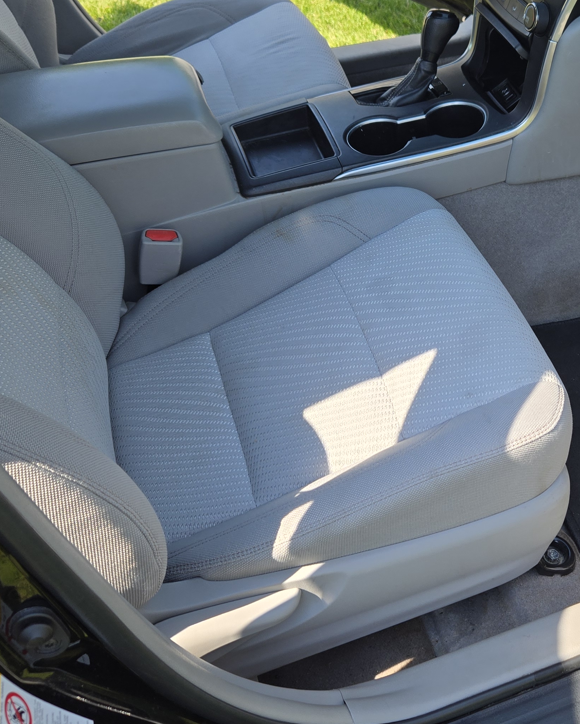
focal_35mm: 44
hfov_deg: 32.8
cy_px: 265
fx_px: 944
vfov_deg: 41.7
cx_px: 499
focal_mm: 5.4
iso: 25
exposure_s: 1/652
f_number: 1.8
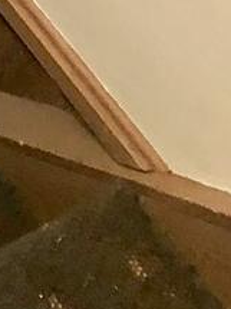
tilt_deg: -36.0
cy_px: -624
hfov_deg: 6.8
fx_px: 1781
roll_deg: +0.5
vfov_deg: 8.3
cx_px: -432
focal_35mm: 200
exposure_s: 1/15
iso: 80
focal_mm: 3.99
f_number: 1.8
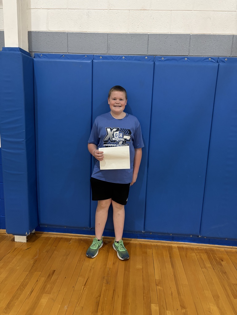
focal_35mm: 26
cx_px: 118
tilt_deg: -11.4
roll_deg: -2.2
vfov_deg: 67.3
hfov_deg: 53.1
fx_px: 237
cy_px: 158
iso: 320
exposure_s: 1/60
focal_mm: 5.96
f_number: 1.6
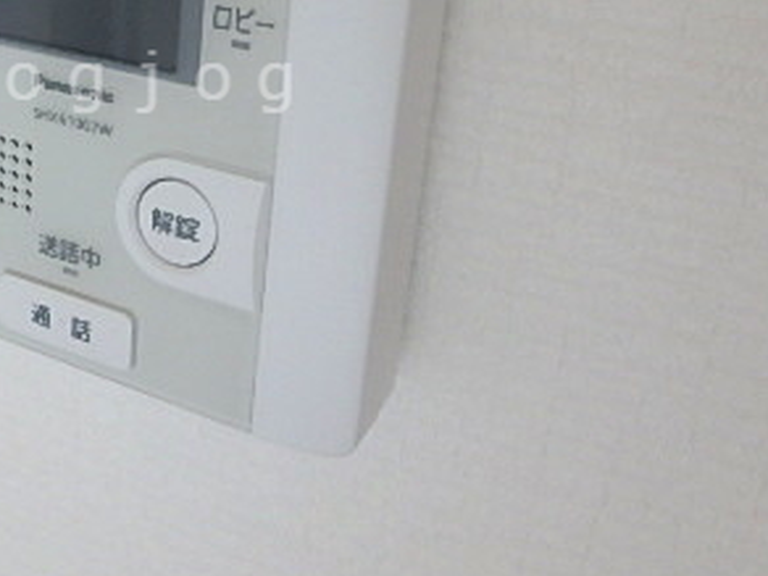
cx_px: 126
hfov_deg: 39.2
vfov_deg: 30.4
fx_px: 1021
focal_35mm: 46
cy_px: 82
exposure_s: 1/60
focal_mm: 3.7
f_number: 3.5
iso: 200
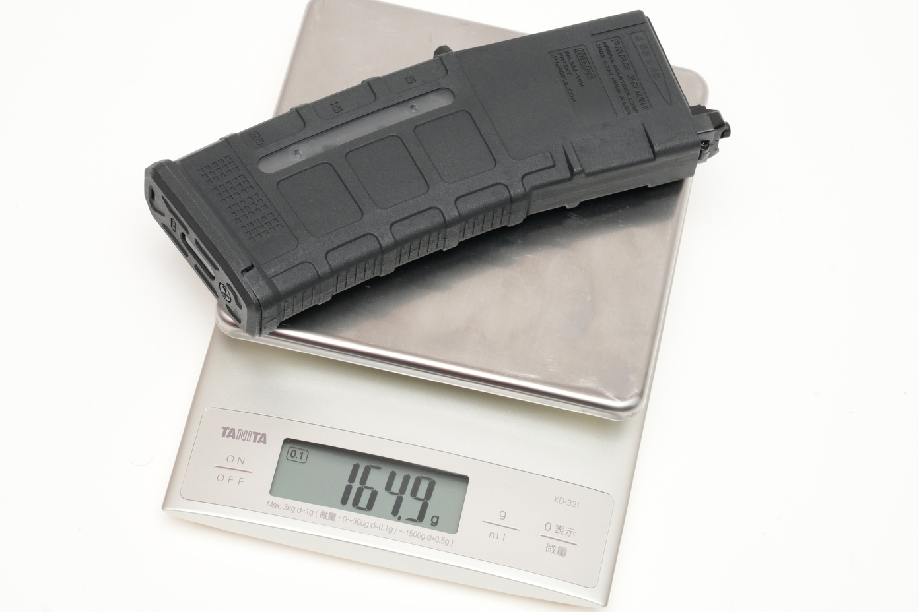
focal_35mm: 121
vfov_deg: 11.3
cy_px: 297
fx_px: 3089
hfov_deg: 16.9
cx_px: 423
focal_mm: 104
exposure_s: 1/60
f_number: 20
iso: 1600
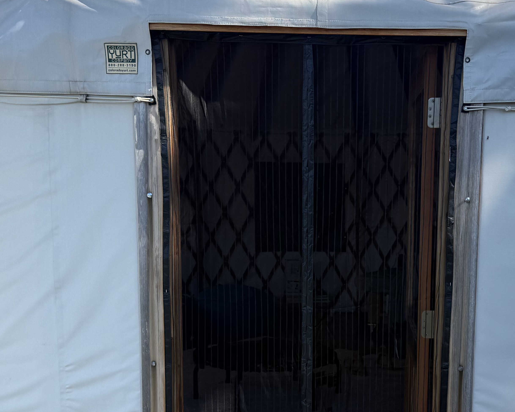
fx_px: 838
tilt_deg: -8.6
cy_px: 306
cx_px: 340
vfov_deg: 27.3
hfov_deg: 33.9
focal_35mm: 55
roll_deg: -0.5
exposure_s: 1/1250
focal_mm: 6.76
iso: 80
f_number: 1.78
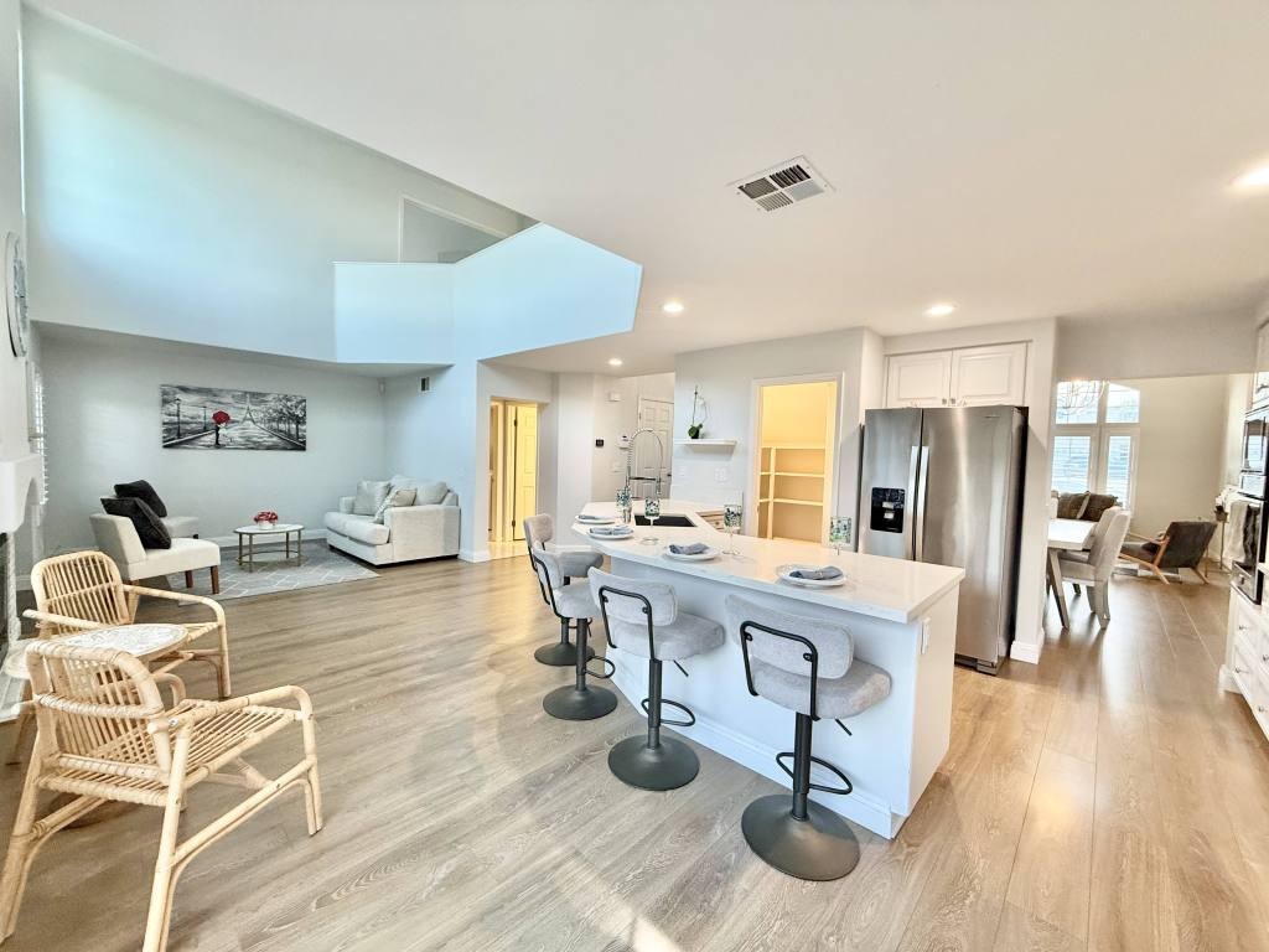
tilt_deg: -2.2
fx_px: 513
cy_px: 476
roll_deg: -1.5
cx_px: 634
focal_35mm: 14
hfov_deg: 102.1
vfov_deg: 85.7
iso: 200
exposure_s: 1/60
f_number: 2.2
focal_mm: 2.22
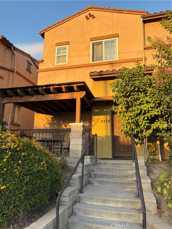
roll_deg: -1.6
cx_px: 86
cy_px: 114
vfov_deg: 67.3
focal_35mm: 26
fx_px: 172
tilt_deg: +13.4
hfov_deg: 53.1
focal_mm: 5.96
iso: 50
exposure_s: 1/435
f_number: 1.6
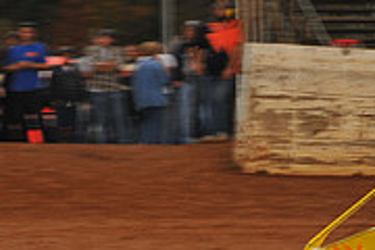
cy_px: 219
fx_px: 2354
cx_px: 488
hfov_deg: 9.0
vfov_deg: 6.1
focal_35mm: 226
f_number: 7.1
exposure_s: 1/320
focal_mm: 70
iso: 800
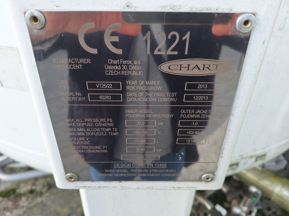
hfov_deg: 73.9
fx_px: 192
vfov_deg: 58.9
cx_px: 144
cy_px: 108
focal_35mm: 23
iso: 40
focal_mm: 5.54
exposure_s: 1/378
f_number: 1.8
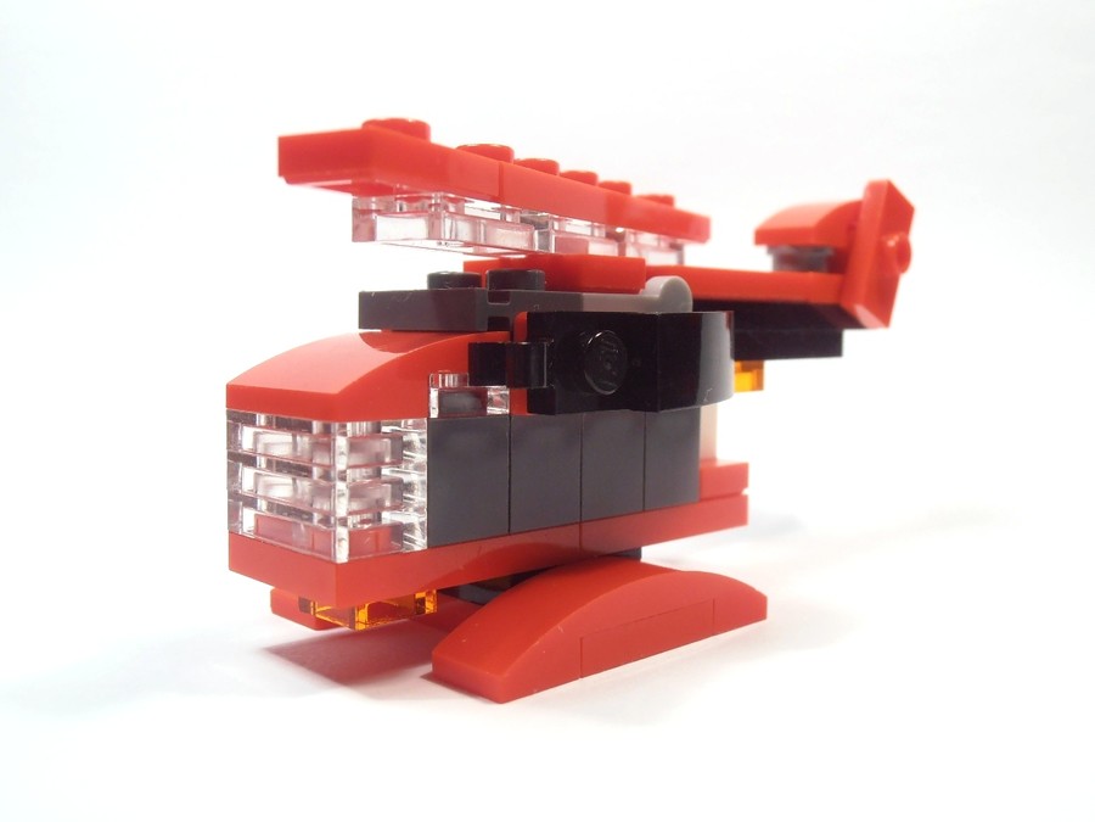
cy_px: 411
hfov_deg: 50.1
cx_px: 548
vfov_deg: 38.7
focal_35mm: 37
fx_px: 1170
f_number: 3.9
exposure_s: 1/40
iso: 80
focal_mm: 6.61
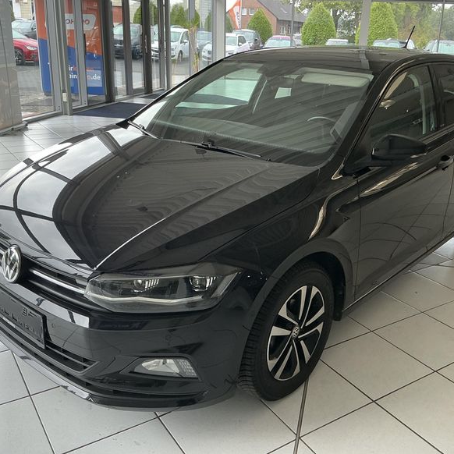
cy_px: 221
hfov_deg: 48.3
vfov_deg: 48.4
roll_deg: +1.2
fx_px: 505
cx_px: 261
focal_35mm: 34
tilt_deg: -20.9
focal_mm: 3
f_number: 1.8
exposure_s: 1/122
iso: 50
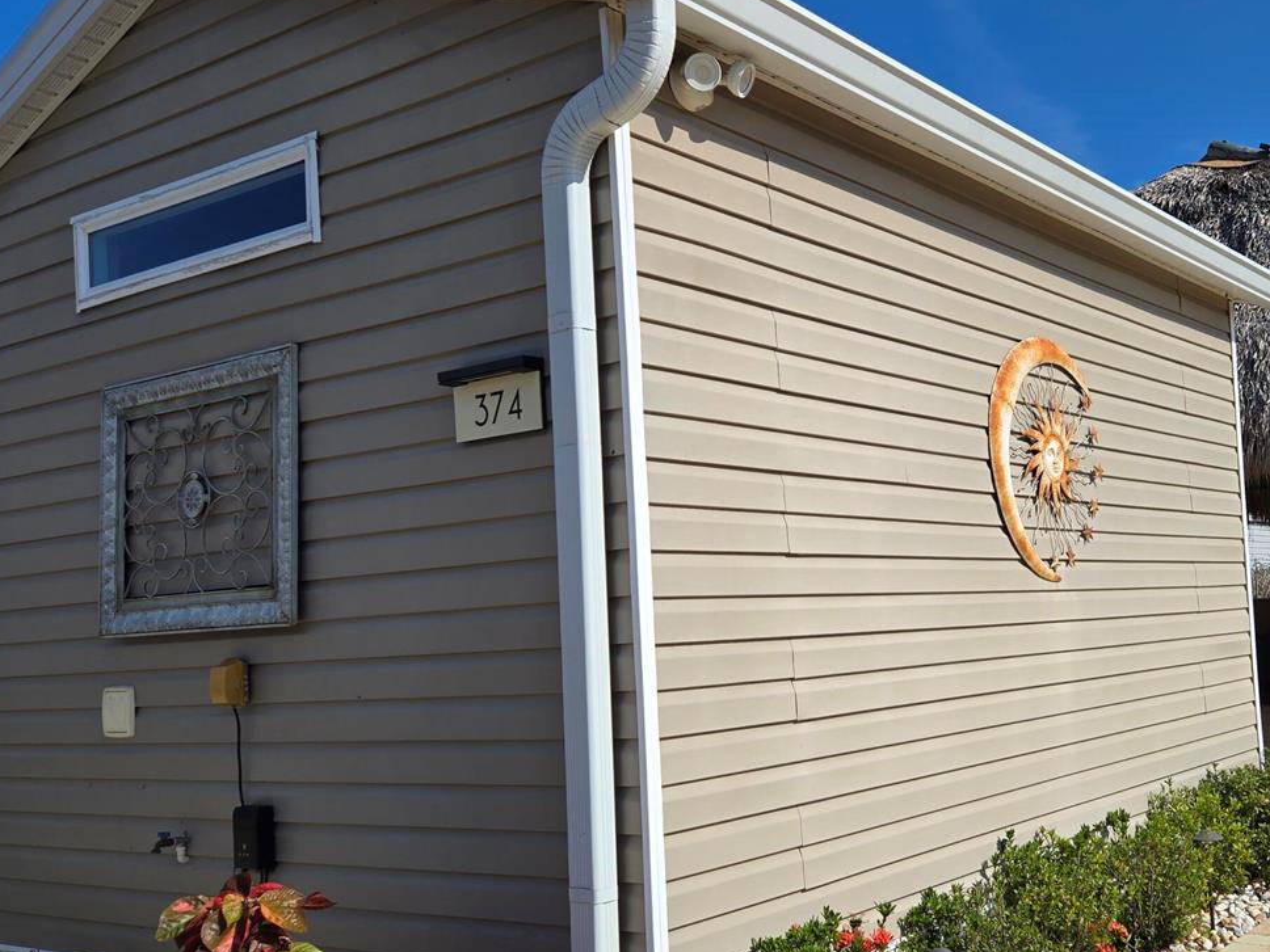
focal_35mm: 38
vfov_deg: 37.6
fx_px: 1394
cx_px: 955
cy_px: 570
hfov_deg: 47.1
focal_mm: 5.4
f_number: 1.8
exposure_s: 1/3001
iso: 25
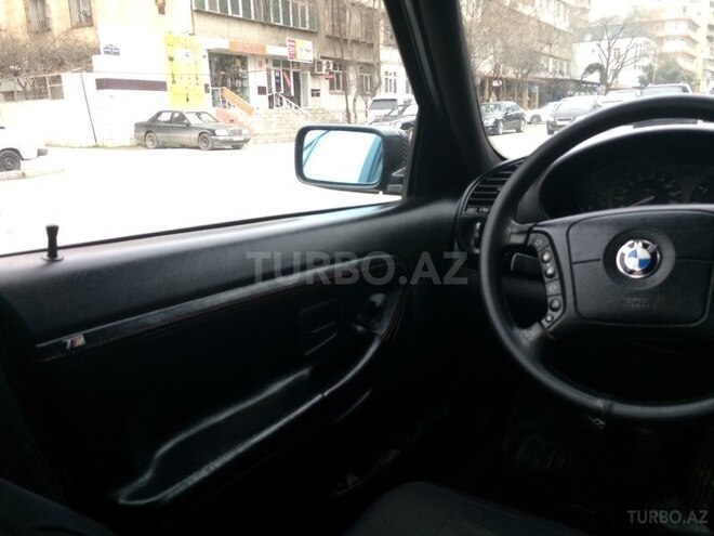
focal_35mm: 29
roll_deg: +2.7
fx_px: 598
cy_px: 268
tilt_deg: -15.6
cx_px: 357
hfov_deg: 61.7
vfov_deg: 48.2
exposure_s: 1/17
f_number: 2.2
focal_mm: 4.15
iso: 320
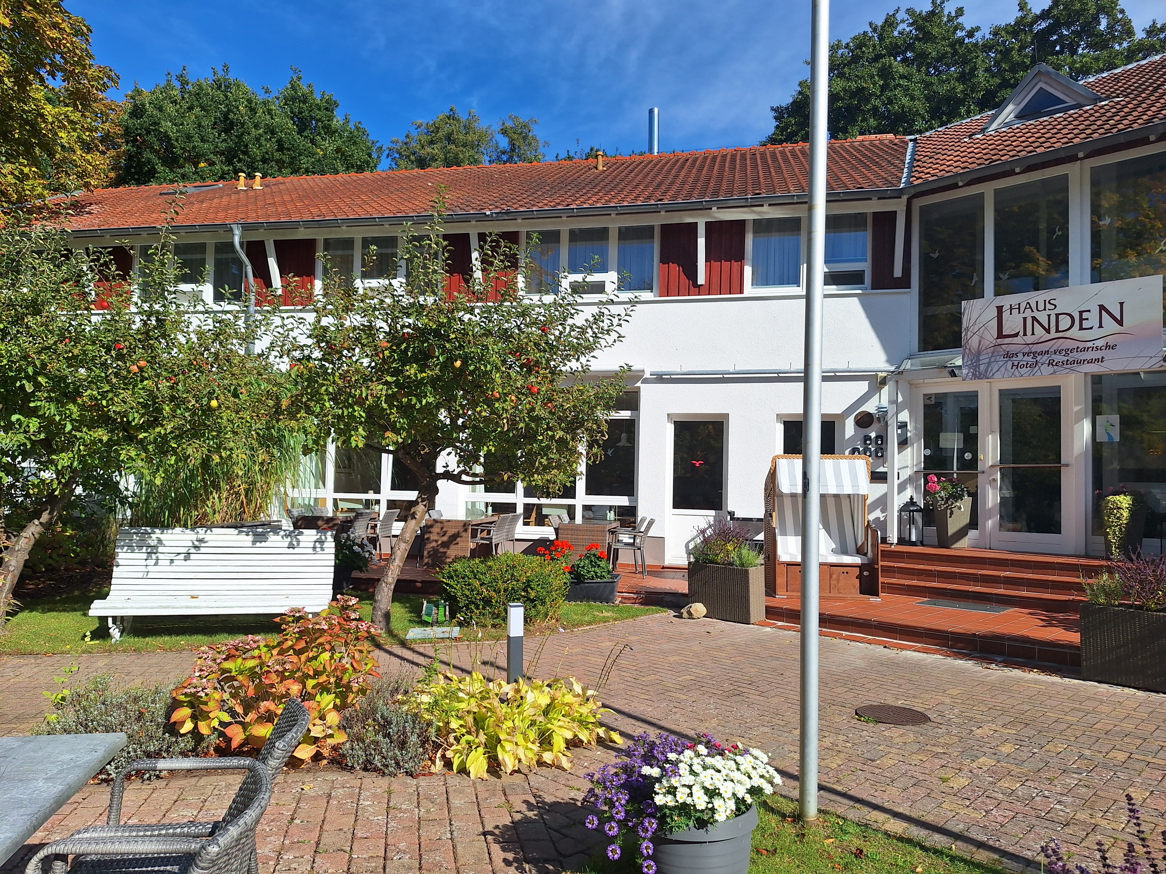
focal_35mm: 23
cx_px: 583
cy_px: 437
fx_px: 775
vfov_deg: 58.9
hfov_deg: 73.9
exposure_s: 1/4651
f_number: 1.8
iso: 40
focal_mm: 5.54
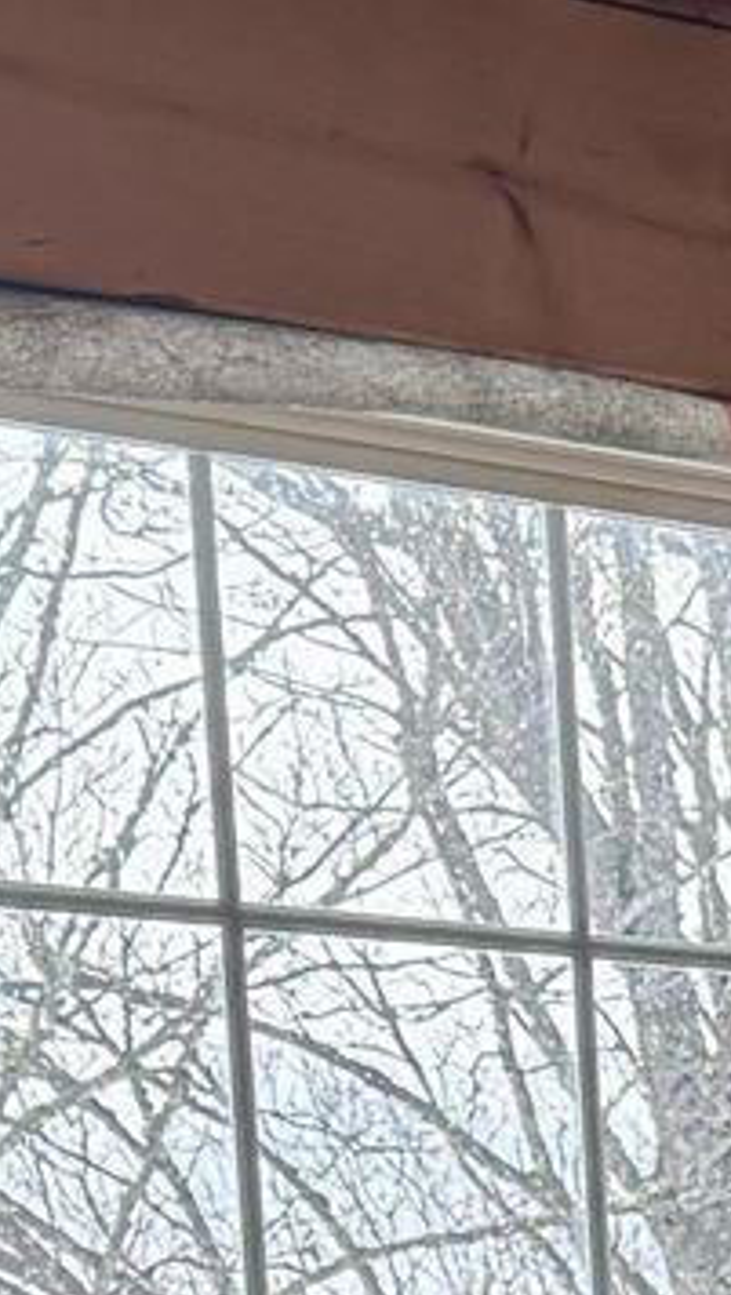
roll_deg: +2.3
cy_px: 2324
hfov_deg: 6.9
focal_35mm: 169
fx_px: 5807
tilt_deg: -5.5
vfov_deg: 11.8
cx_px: 1557
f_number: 1.78
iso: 100
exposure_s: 1/689
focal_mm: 6.76
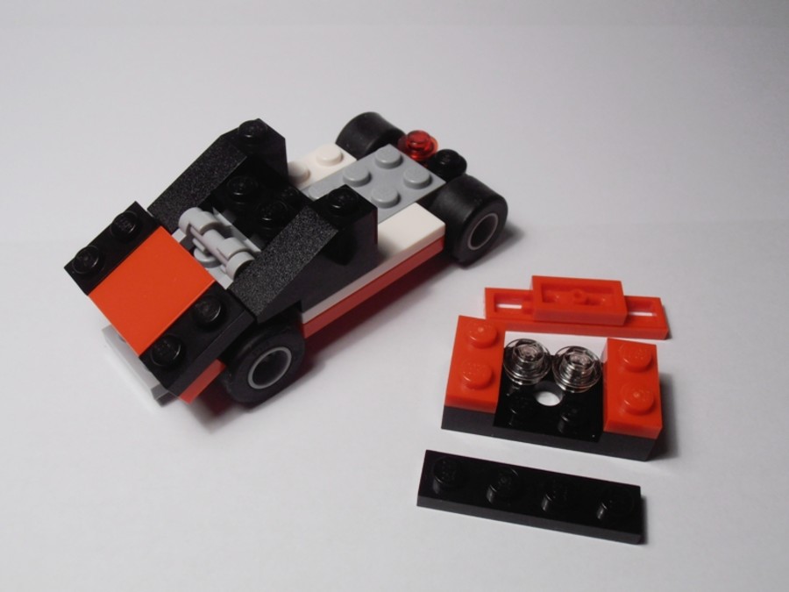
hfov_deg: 50.1
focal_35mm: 37
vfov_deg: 38.7
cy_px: 296
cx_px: 394
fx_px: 843
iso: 80
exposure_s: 1/80
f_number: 3.9
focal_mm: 6.61
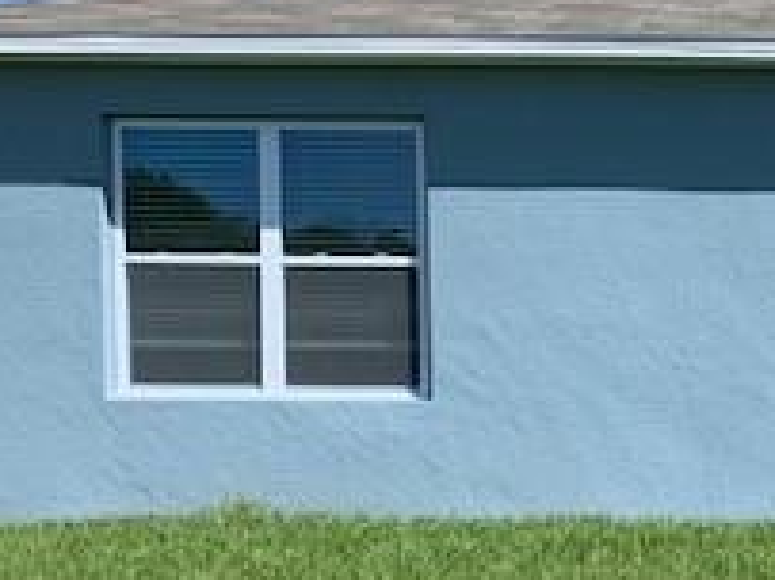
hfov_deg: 21.6
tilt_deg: -4.2
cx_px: 1004
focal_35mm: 82
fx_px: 1835
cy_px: 492
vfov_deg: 17.8
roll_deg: +0.6
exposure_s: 1/1845
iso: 25
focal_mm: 4.25
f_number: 1.8
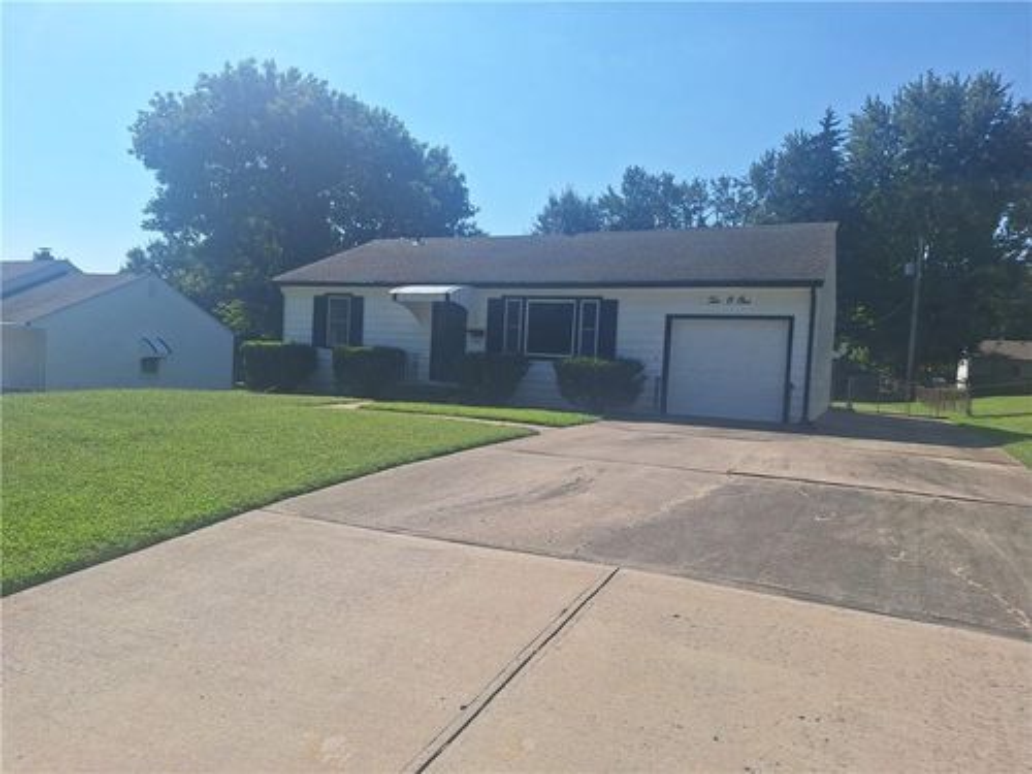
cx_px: 516
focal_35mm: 23
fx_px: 686
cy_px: 387
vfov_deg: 58.9
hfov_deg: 73.9
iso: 25
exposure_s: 1/5263
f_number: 1.8
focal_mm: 5.54
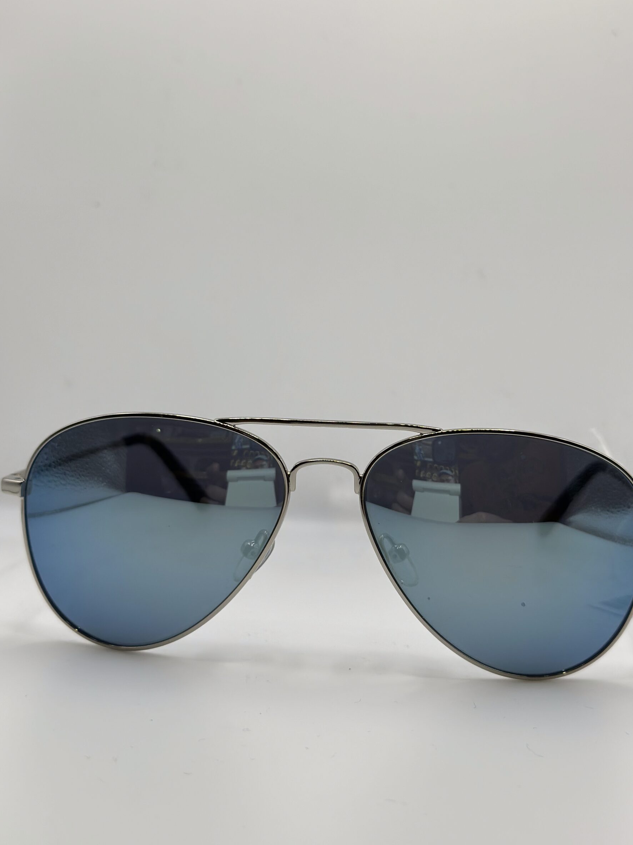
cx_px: 334
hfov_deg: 28.0
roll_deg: -0.6
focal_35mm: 52
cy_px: 399
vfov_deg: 36.8
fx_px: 1268
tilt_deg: -22.9
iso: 80
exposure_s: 1/756
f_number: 1.78
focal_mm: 6.86
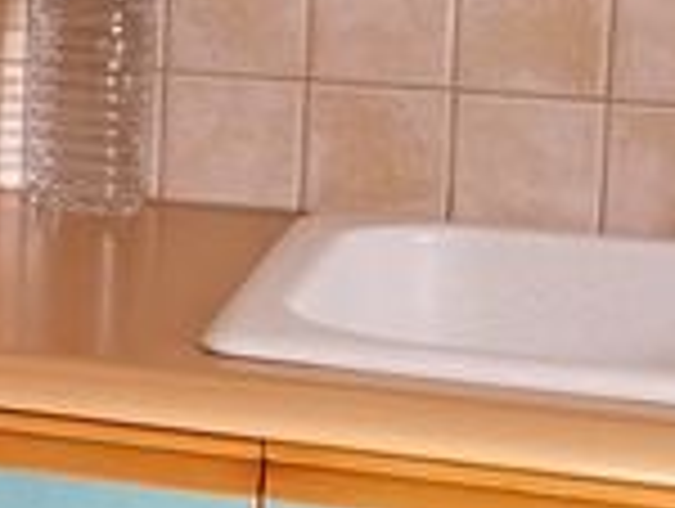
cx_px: -1138
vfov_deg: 8.6
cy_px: 27
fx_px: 3379
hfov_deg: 9.6
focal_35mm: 173
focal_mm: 4
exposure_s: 1/50
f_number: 1.8
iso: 40
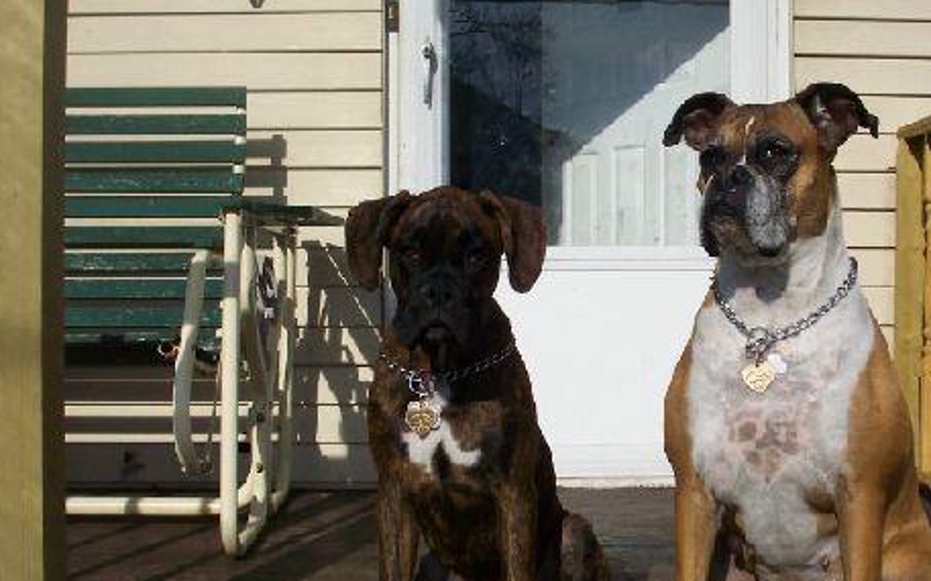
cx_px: 572
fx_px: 1268
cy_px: 346
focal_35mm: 50
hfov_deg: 40.1
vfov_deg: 25.7
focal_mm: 7.5
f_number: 9.5
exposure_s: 1/350
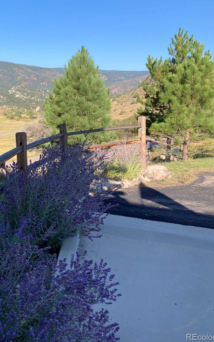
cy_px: 170
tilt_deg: -10.2
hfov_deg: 29.9
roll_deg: -1.0
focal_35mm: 40
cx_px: 2
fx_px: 373
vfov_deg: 49.3
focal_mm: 3.99
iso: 20
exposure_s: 1/774
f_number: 1.8
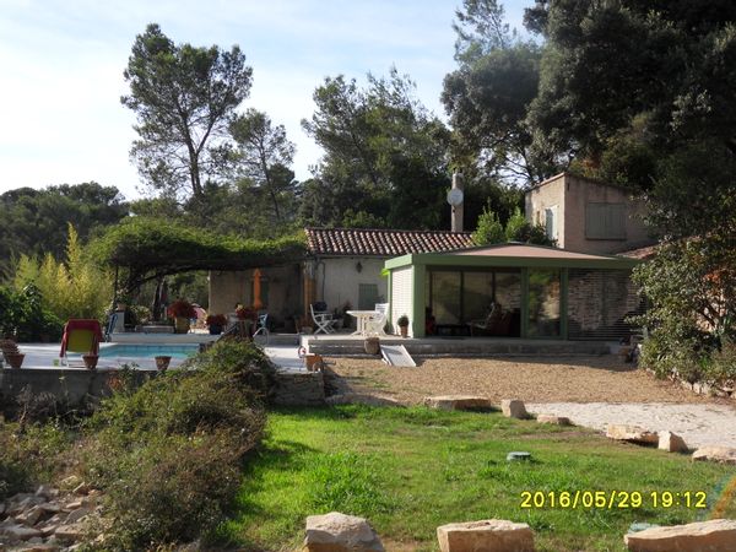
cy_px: 276
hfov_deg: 38.2
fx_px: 1063
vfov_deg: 29.1
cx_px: 368
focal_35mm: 50
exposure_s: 1/500
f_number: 4.5
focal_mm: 9
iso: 80
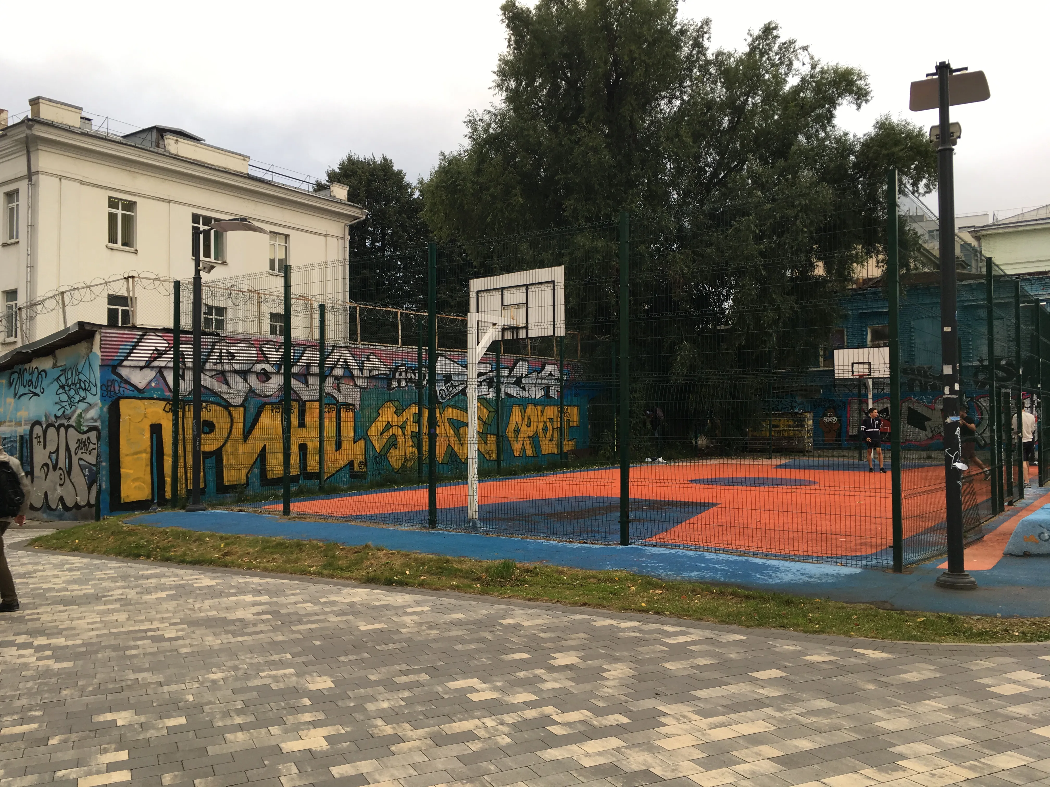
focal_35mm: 29
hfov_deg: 61.7
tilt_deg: +2.7
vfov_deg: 48.2
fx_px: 880
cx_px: 525
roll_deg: +0.7
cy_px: 394
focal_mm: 4.15
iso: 25
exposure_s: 1/101
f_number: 2.2
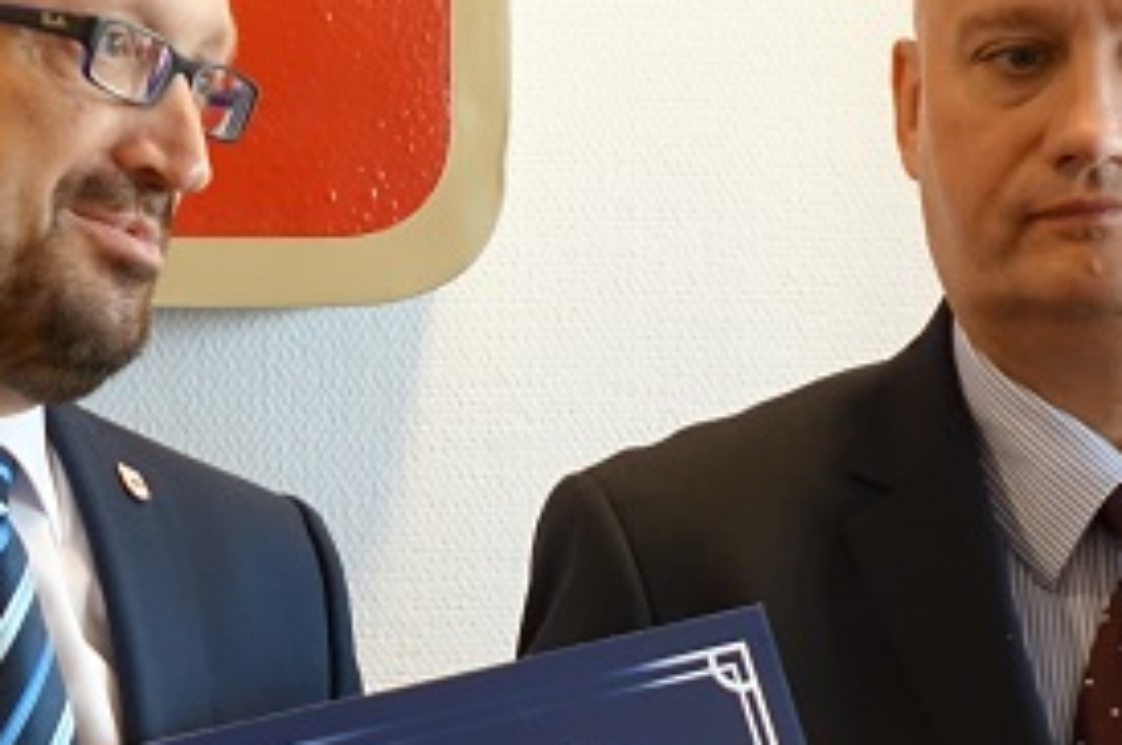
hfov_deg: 9.3
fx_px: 6911
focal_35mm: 222
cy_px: 677
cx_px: 381
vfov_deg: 6.2
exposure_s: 1/80
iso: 640
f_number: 2.8
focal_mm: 28.02
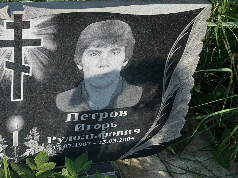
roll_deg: -7.8
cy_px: 89
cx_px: 119
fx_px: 529
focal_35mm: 77
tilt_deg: -29.5
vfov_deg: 19.1
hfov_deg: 25.3
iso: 32
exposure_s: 1/440
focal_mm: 9
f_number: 2.8
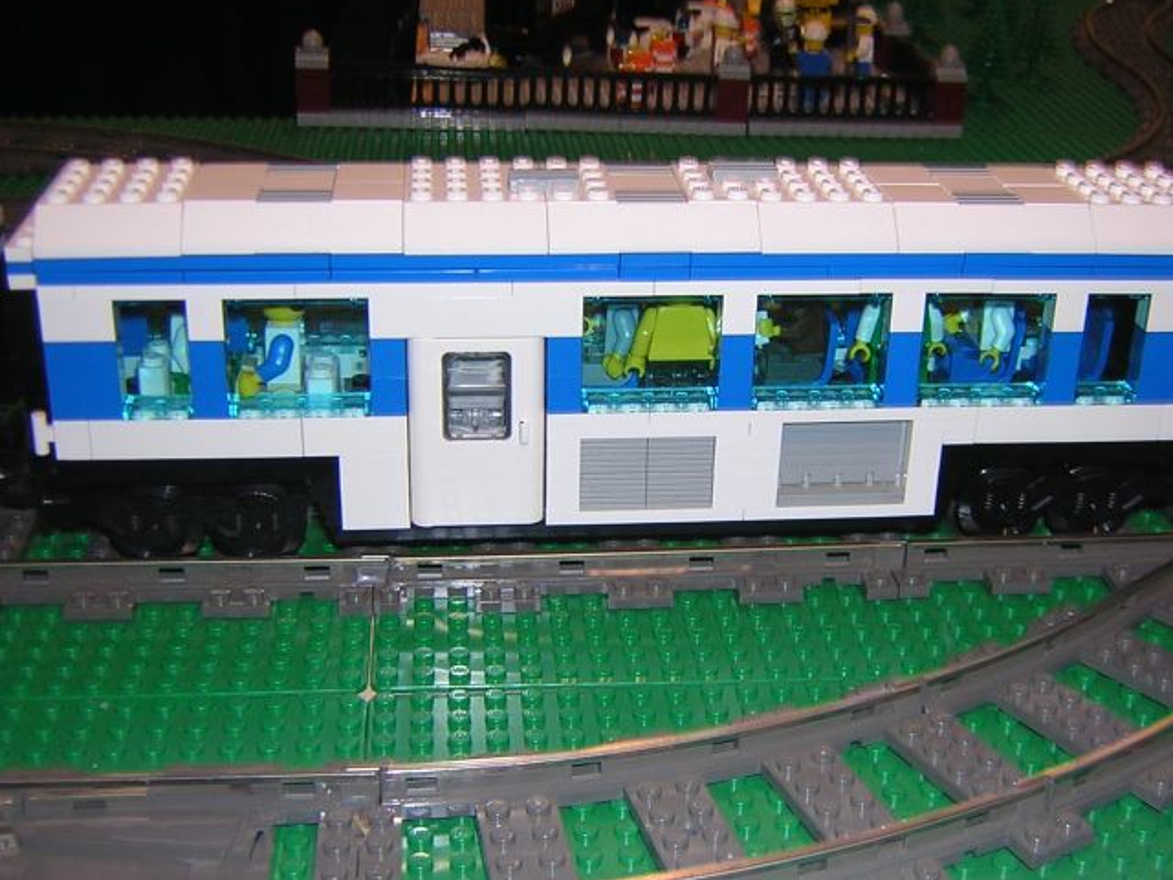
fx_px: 1525
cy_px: 411
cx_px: 674
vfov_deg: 32.2
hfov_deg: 42.0
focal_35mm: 45
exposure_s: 1/60.1
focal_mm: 4.7
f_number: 2.6
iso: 100
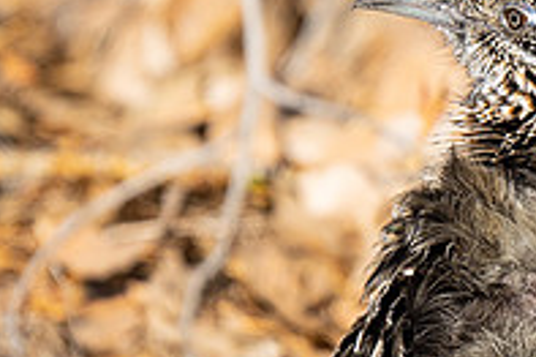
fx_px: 26271
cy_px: 183
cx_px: 476
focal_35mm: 1766
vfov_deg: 0.8
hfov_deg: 1.2
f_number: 6.3
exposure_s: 1/2000
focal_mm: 600
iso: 640
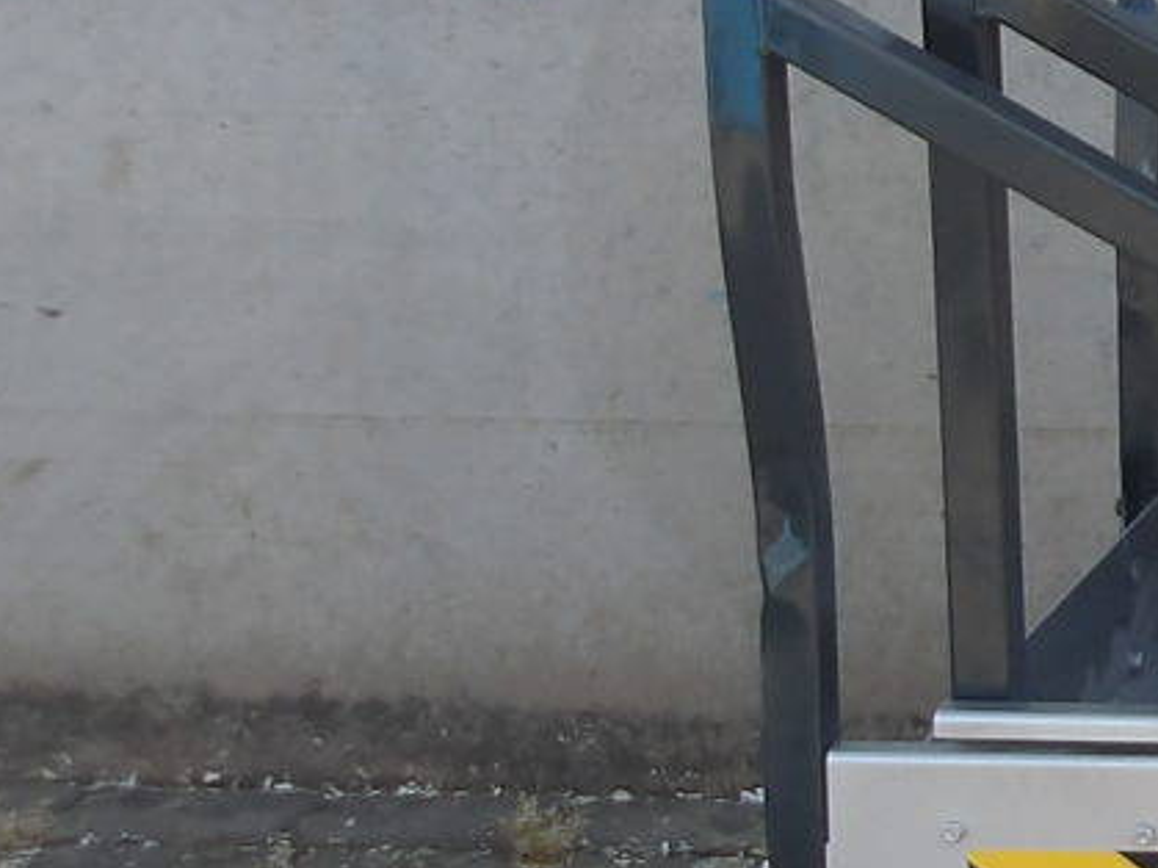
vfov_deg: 11.1
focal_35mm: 132
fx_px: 4414
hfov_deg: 13.2
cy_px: -100
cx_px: 2197
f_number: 3
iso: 100
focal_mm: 4.9
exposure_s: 1/248
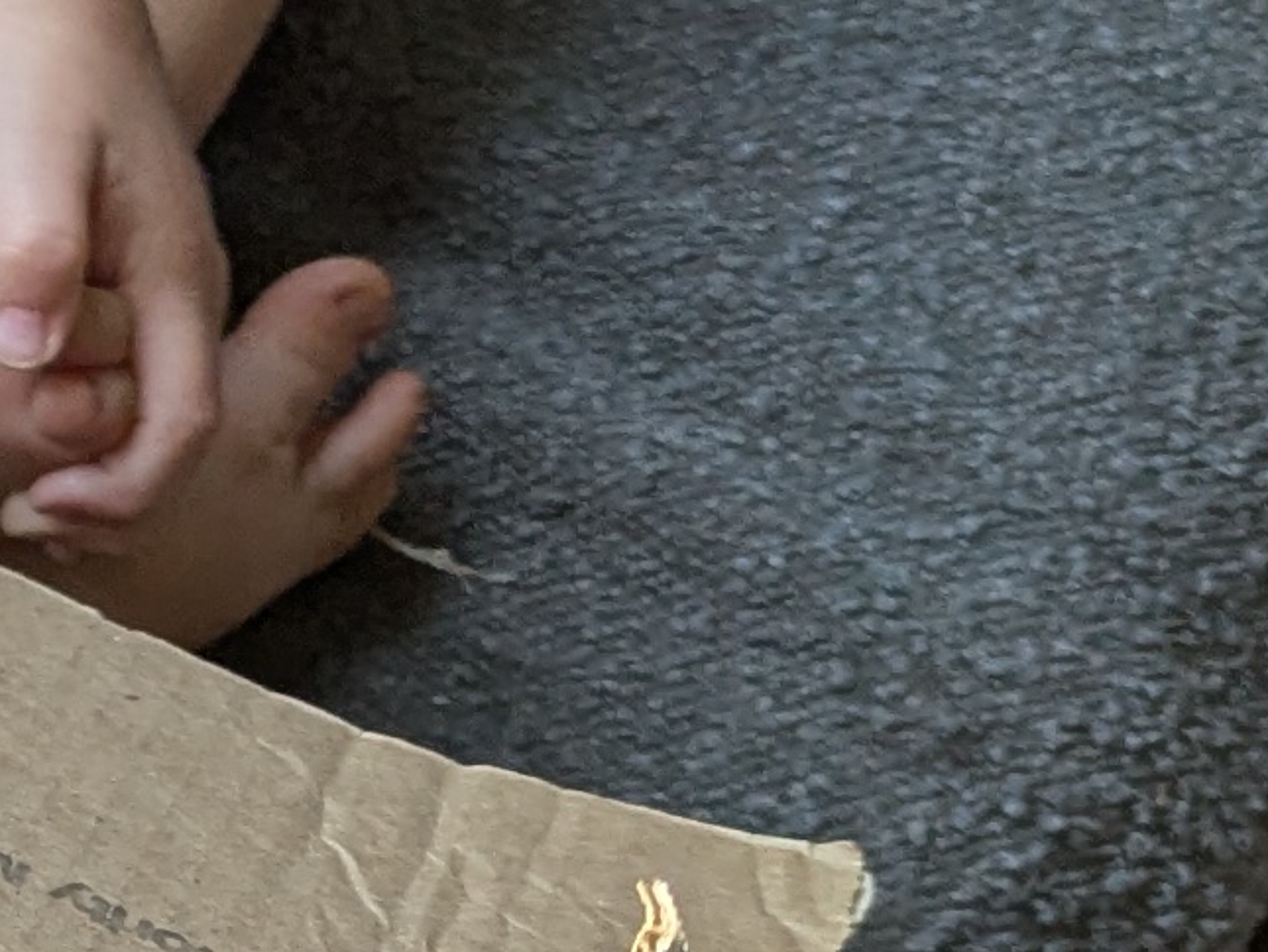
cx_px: -1329
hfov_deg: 11.6
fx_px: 5569
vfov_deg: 9.7
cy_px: 142
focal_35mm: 152
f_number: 1.85
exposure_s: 1/319
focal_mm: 6.81
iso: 51
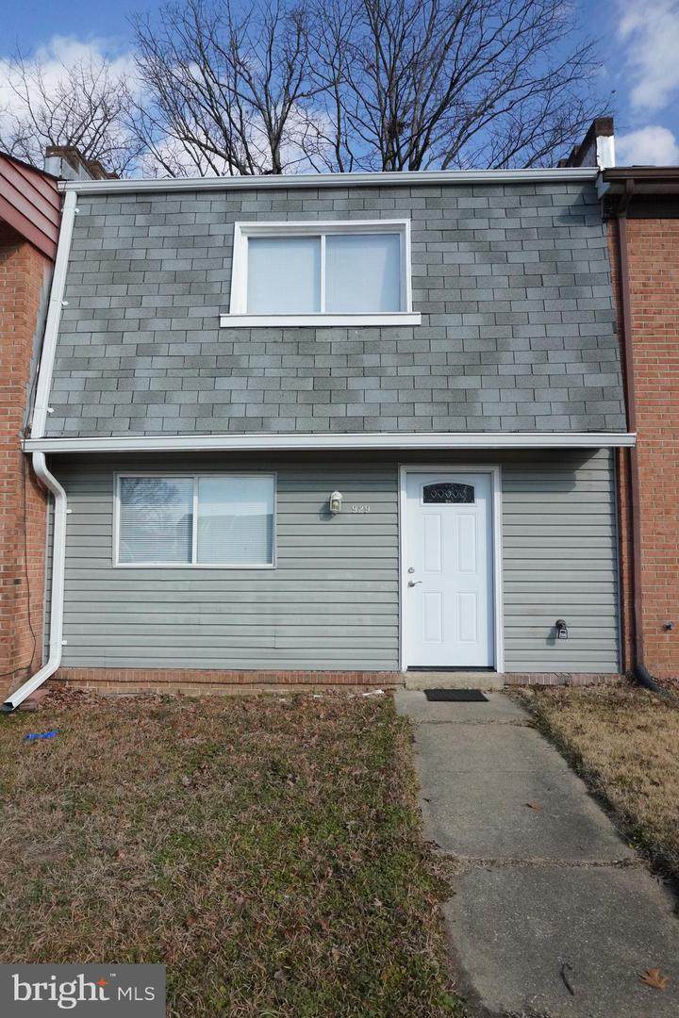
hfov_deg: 53.1
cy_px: 509
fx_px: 679
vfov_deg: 73.7
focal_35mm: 24
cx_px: 340
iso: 2000
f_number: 8
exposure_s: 1/4000
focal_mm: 16
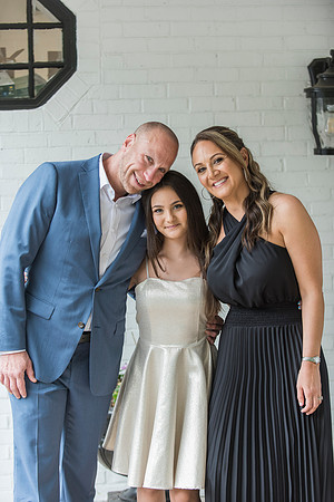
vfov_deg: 23.6
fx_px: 1197
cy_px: 251
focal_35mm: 86
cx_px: 167
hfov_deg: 15.9
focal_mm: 86
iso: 640
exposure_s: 1/200
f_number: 2.8
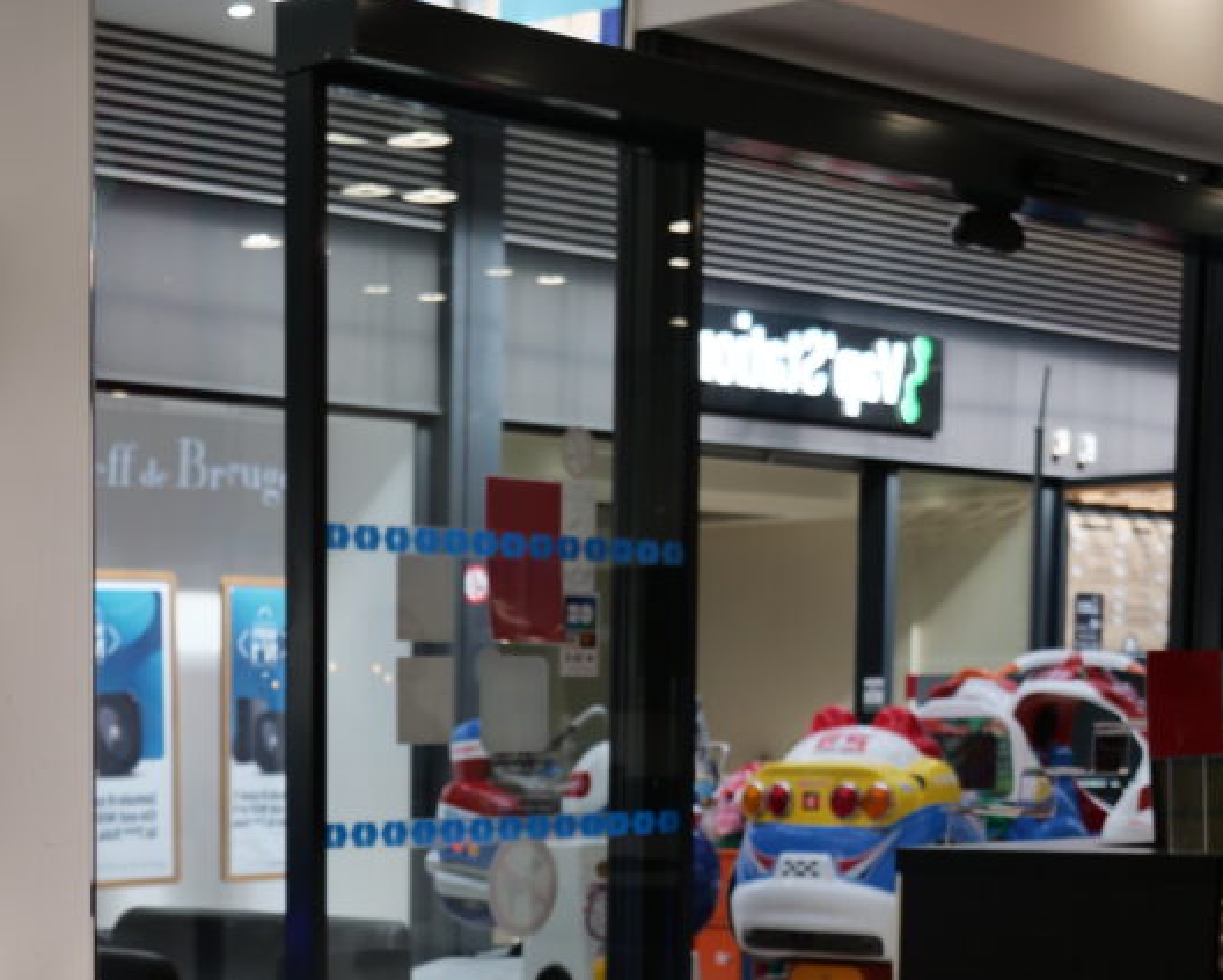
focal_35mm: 87
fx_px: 3151
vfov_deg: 17.1
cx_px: 405
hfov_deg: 21.9
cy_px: 1103
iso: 200
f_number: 4
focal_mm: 23
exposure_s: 1/125
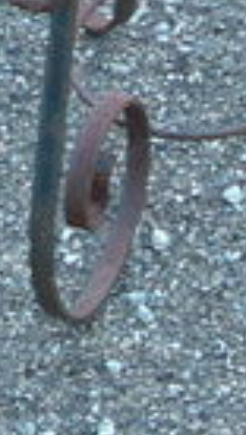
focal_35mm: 237
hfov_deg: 5.1
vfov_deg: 9.0
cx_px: 183
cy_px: 536
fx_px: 2738
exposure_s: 1/40
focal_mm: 5.2
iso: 100
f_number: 3.3
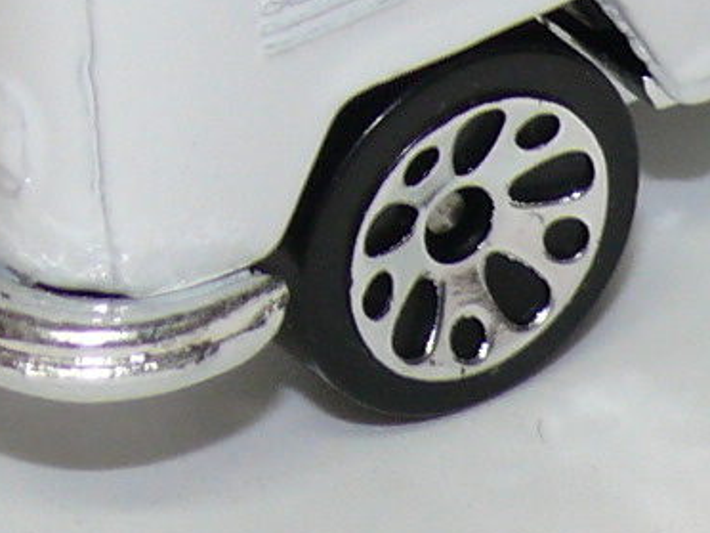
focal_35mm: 443
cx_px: 712
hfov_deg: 4.5
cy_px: -434
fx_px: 9086
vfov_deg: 3.3
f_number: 4
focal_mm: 13.5
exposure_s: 1/30
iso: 100
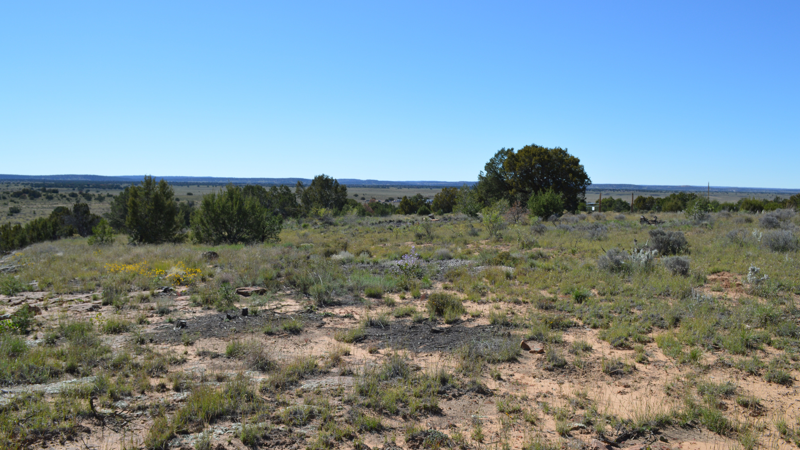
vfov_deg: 36.6
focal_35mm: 32
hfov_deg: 61.0
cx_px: 398
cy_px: 239
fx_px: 679
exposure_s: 1/250
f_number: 8
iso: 100
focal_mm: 20
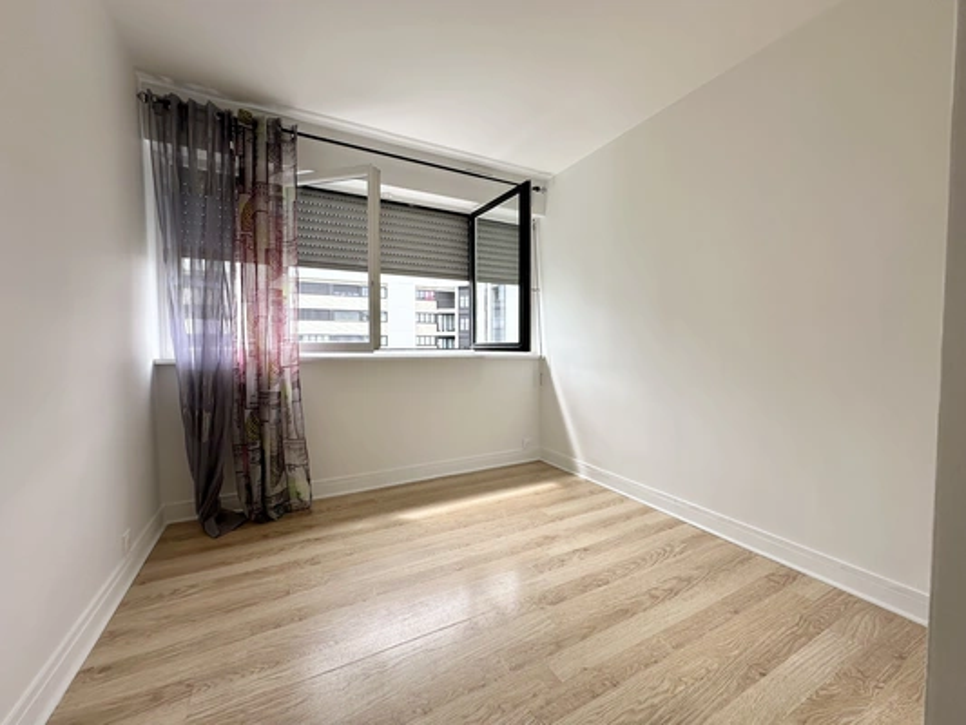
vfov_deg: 85.7
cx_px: 483
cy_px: 362
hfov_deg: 102.1
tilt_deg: -2.0
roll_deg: +0.1
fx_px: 391
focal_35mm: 14
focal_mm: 2.22
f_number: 2.2
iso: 40
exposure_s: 1/311
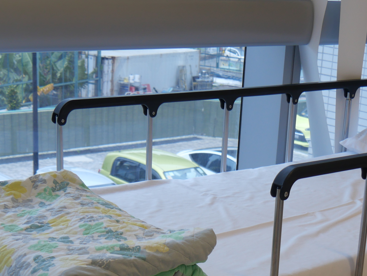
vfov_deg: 17.0
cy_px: 305
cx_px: 251
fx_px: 891
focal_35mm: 84
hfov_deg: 23.2
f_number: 3.7
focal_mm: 17
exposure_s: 1/125
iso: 200
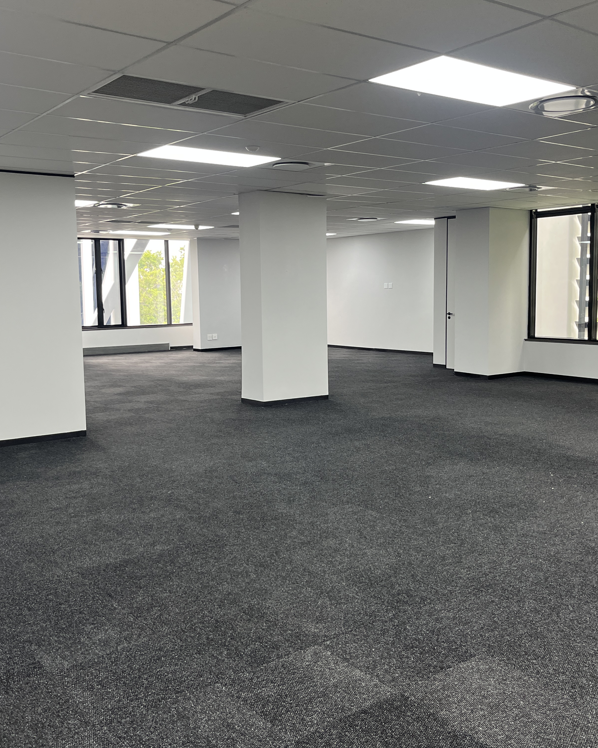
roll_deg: +1.1
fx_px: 752
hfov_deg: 43.4
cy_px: 374
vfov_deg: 52.8
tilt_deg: -5.8
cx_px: 303
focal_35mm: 34
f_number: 1.6
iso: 100
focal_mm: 5.1
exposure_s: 1/122
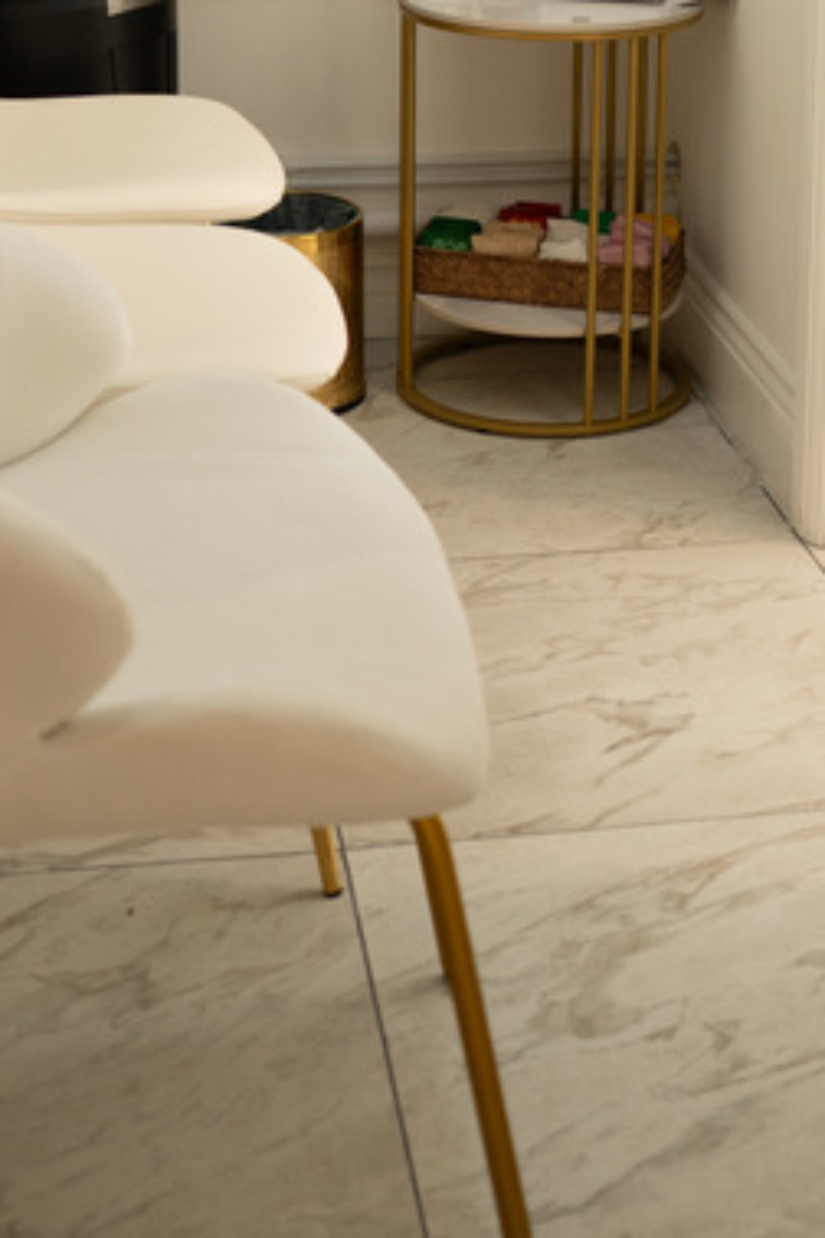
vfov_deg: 26.5
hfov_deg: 19.7
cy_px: -187
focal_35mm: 69
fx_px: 2372
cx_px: 501
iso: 800
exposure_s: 1/320
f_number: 2.8
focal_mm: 24
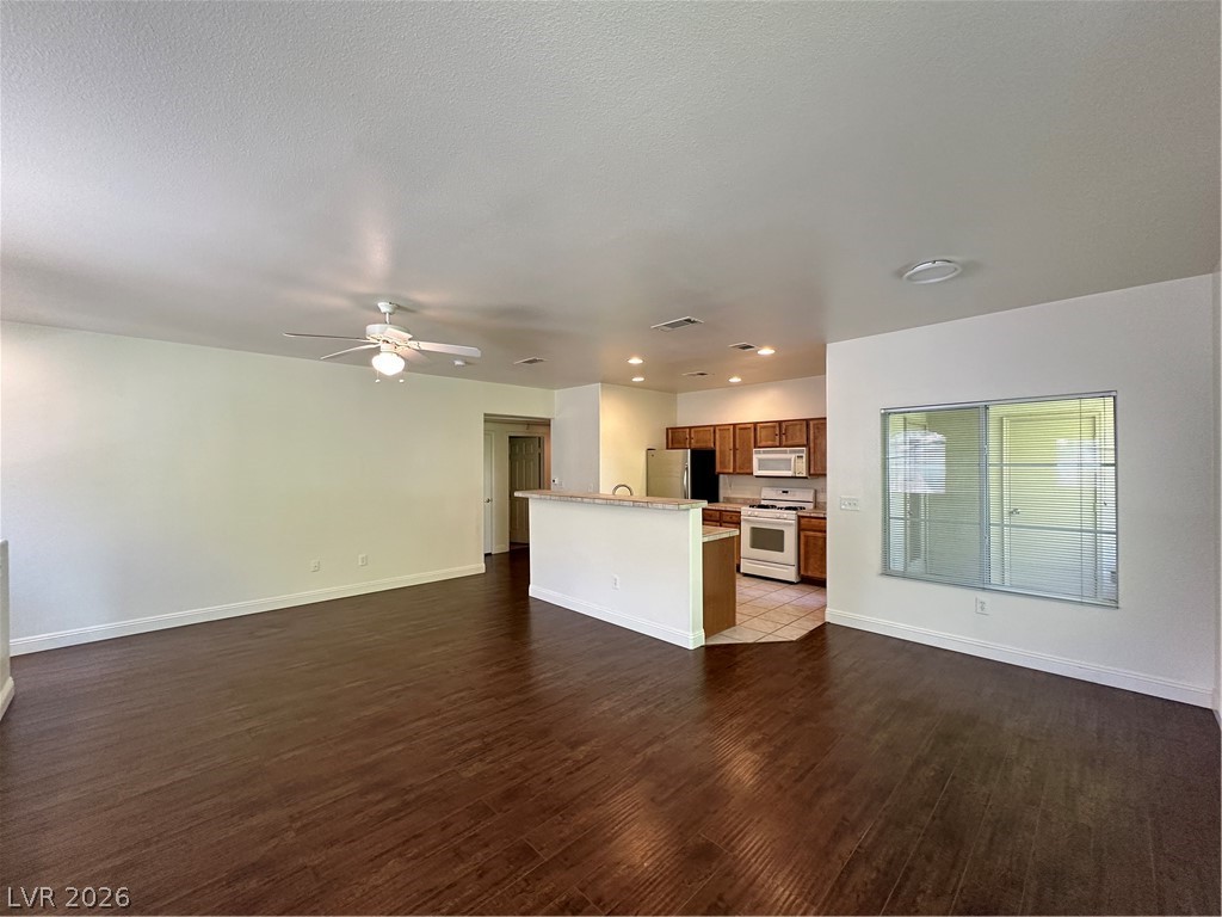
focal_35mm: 14
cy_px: 458
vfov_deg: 85.7
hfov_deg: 102.1
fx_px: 494
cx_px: 611
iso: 250
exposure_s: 1/120
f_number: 2.2
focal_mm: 2.22
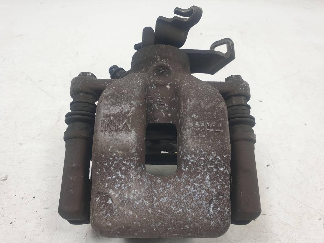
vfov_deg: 53.1
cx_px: 162
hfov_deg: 67.3
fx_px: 243
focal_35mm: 26
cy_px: 122
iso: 50
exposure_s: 1/158
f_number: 2.4
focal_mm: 4.3
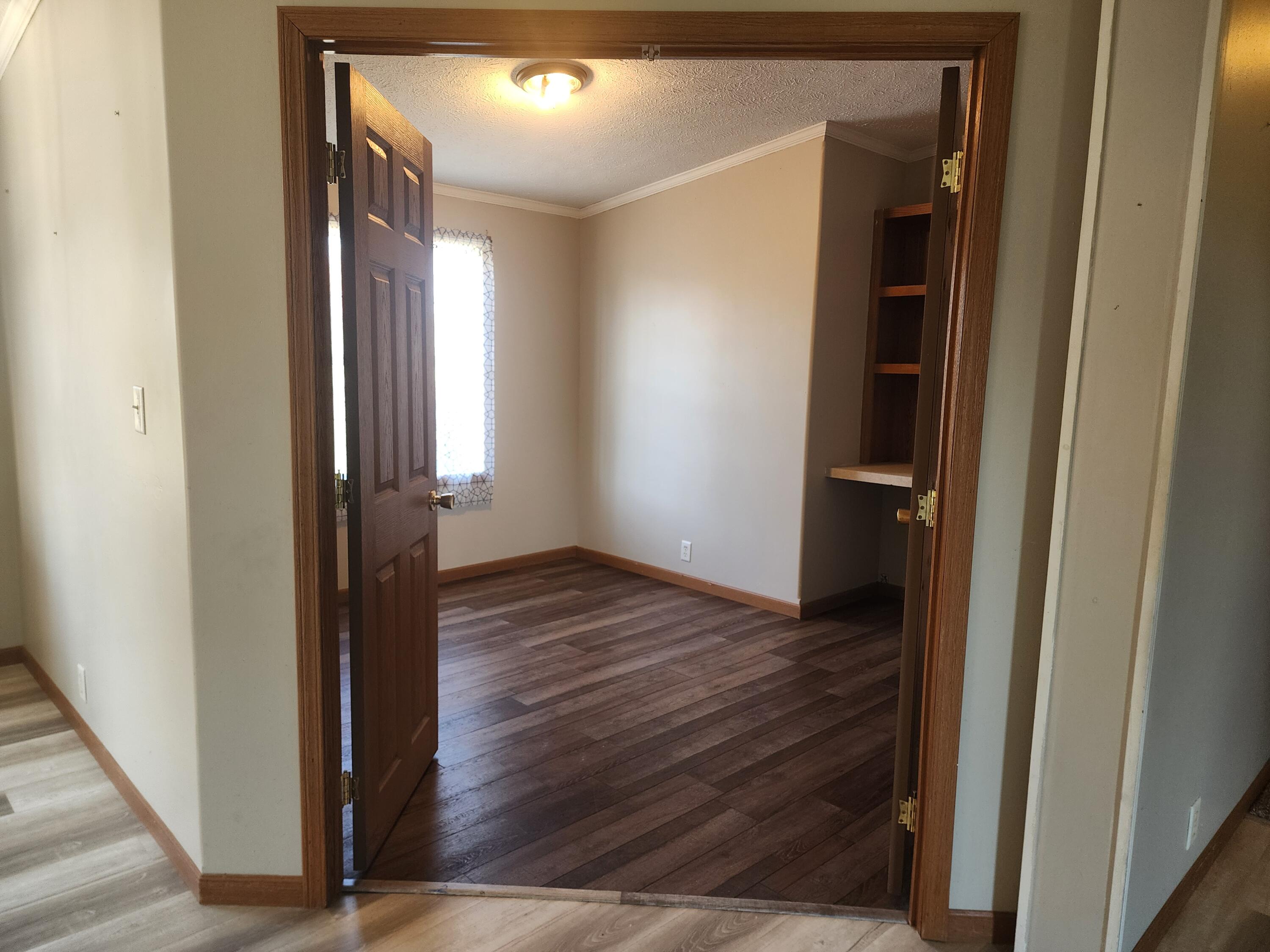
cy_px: 476
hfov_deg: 73.9
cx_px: 635
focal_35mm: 23
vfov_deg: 58.9
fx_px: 844
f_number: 1.8
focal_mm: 6.4
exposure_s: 1/120
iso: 200
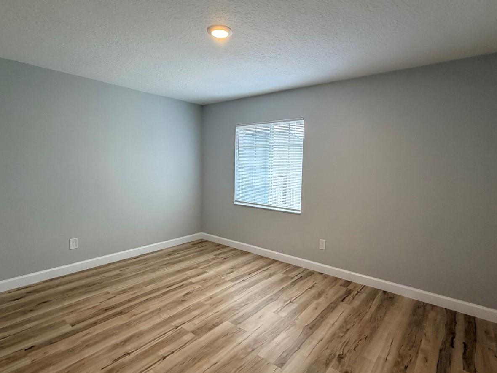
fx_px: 273
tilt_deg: -4.6
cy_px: 186
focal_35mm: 19
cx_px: 249
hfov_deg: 84.7
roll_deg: -1.9
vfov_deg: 68.7
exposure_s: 1/120
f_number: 2.2
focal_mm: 2.22
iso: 250
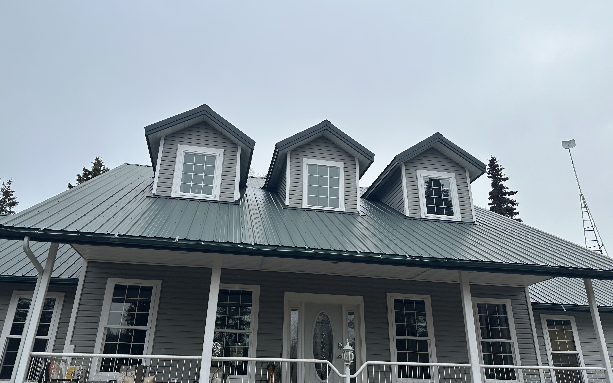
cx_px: 302
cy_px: 206
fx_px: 434
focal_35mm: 26
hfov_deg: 70.4
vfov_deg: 47.6
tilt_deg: +23.5
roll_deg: -1.4
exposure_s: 1/2155
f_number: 1.78
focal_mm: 6.86
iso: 80
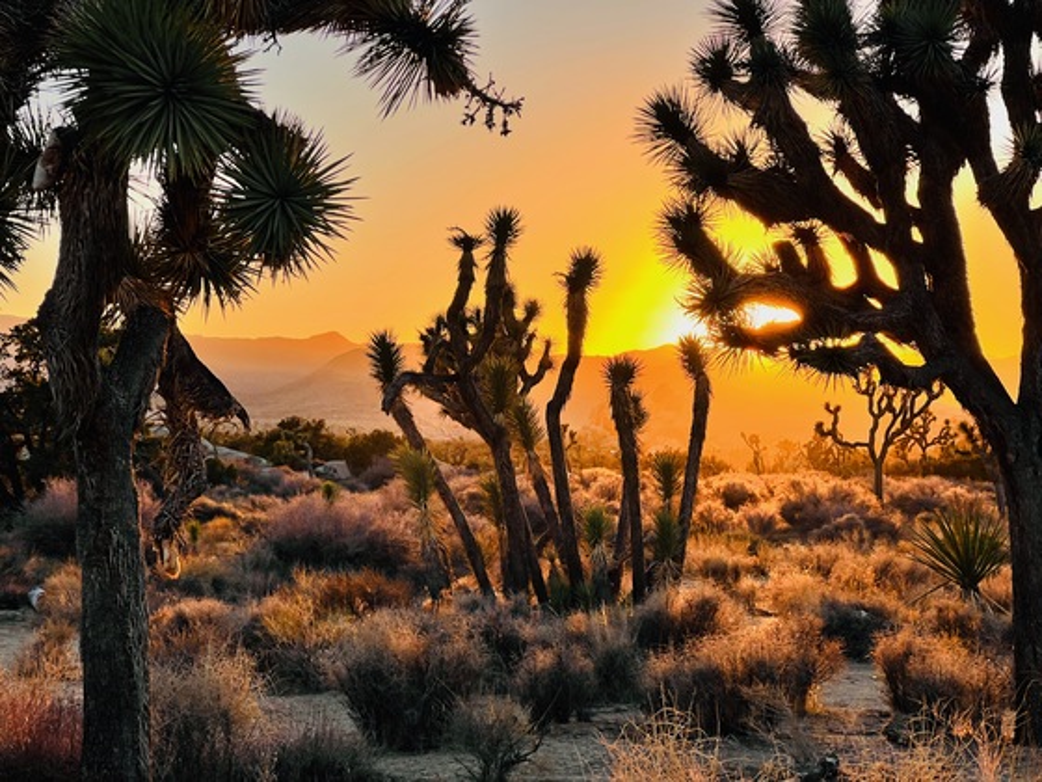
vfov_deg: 19.1
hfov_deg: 25.3
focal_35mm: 77
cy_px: 391
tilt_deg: +0.6
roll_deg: -0.2
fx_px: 2318
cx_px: 521
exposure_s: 1/525
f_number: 2.8
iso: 32
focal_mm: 9
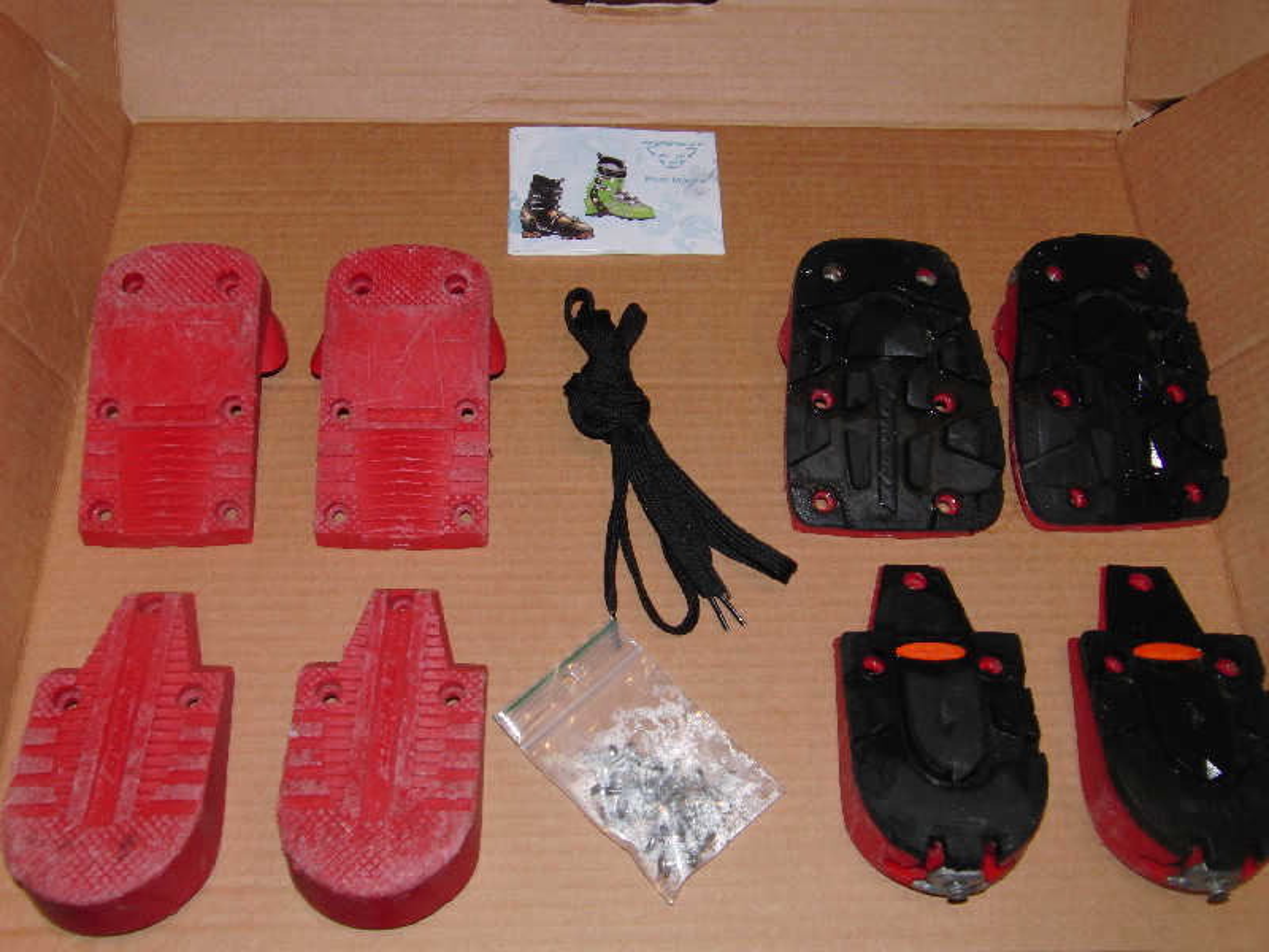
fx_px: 1356
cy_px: 476
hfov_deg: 50.1
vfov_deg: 38.7
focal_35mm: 37
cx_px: 634
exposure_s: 1/15
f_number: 3
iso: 100
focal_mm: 6.5
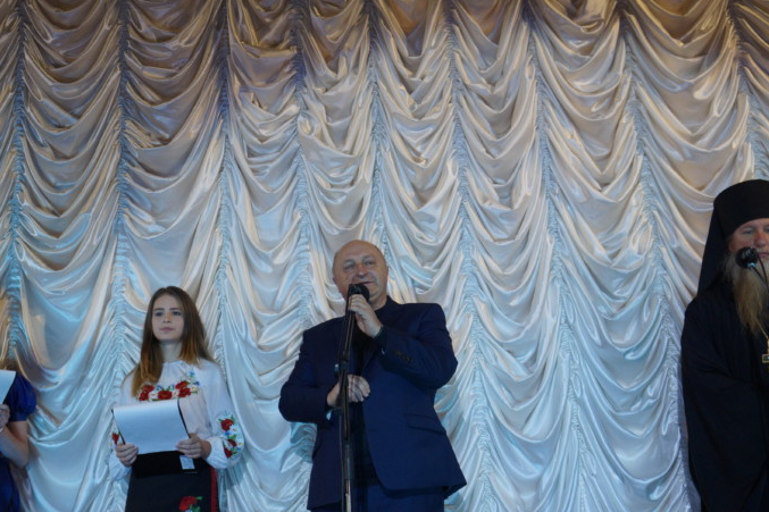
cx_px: 316
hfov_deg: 33.9
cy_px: 310
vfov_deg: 22.9
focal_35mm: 59
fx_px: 1260
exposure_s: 1/160
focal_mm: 26
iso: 500
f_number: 4
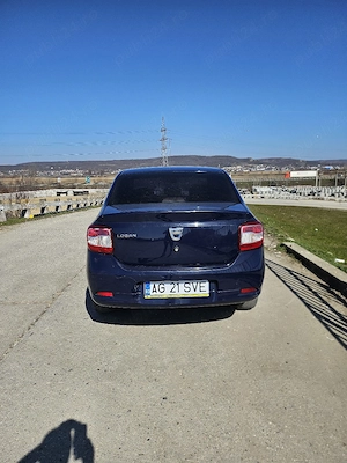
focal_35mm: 24
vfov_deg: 71.6
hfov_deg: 56.8
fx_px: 321
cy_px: 232
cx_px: 174
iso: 50
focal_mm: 5
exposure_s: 1/10000
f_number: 1.8
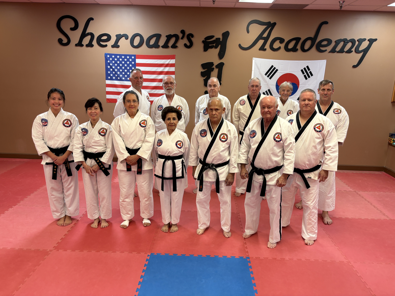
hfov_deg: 67.3
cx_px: 198
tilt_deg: -13.9
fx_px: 297
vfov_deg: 53.1
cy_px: 148
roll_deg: -2.2
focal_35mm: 26
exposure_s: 1/60
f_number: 1.6
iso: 80
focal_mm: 5.96
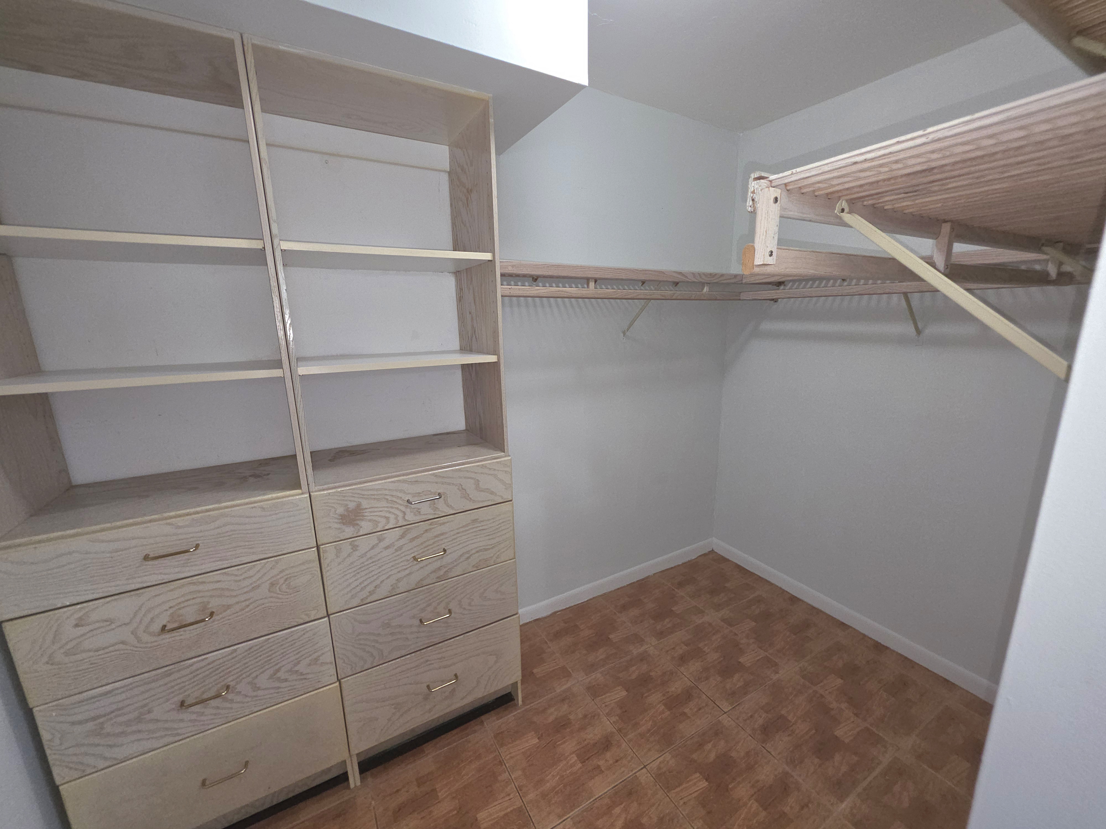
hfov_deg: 106.2
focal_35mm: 13
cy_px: 414
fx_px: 415
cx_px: 553
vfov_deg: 89.9
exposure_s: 1/60.2
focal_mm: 2.2
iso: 125
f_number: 1.9
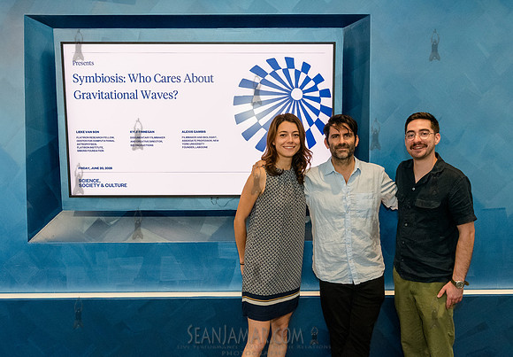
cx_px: 259
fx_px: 474
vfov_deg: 41.2
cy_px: 192
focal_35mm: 33
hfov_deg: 56.9
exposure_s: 1/320
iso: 5000
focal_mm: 28
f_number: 5
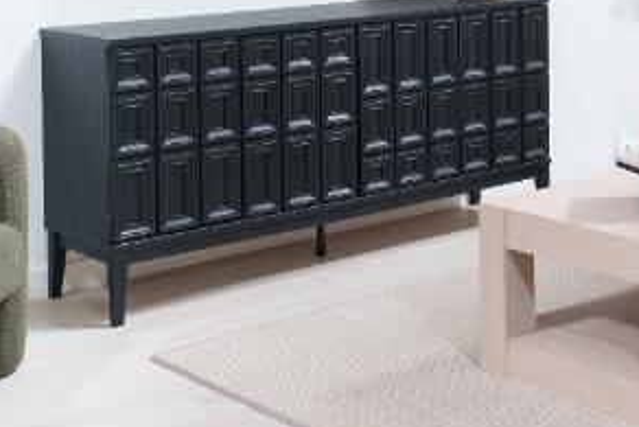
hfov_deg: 24.3
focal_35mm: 77
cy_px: 257
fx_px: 1367
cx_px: 727
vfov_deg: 17.7
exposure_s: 1/200
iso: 200
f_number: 9
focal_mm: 15
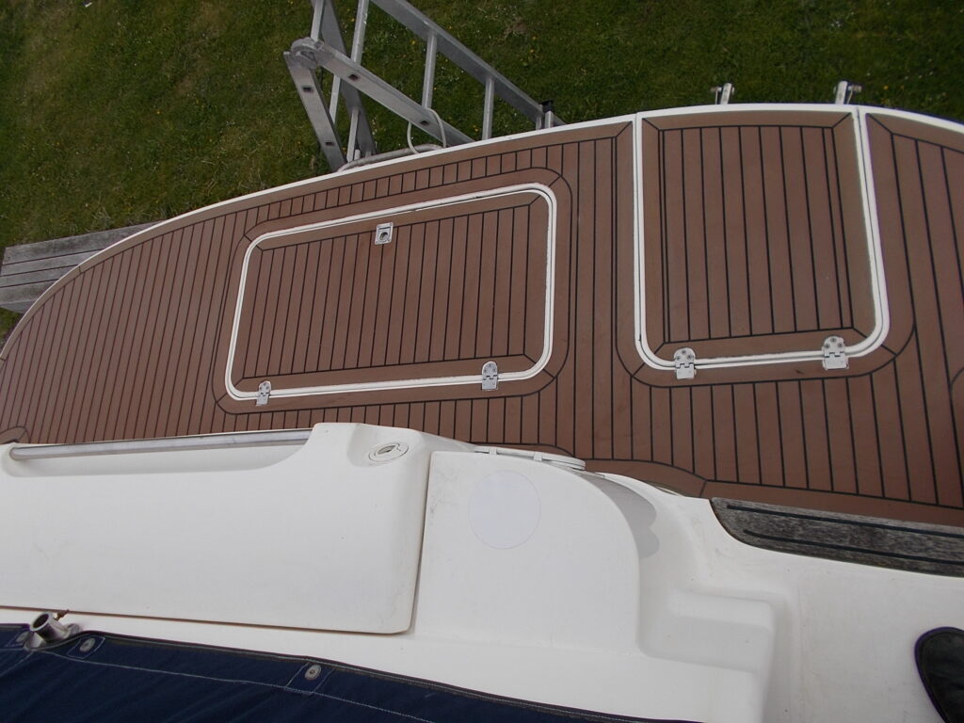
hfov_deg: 67.3
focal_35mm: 26
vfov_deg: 53.1
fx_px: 724
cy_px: 362
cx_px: 482
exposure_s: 1/125
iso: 80
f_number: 8
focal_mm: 4.6
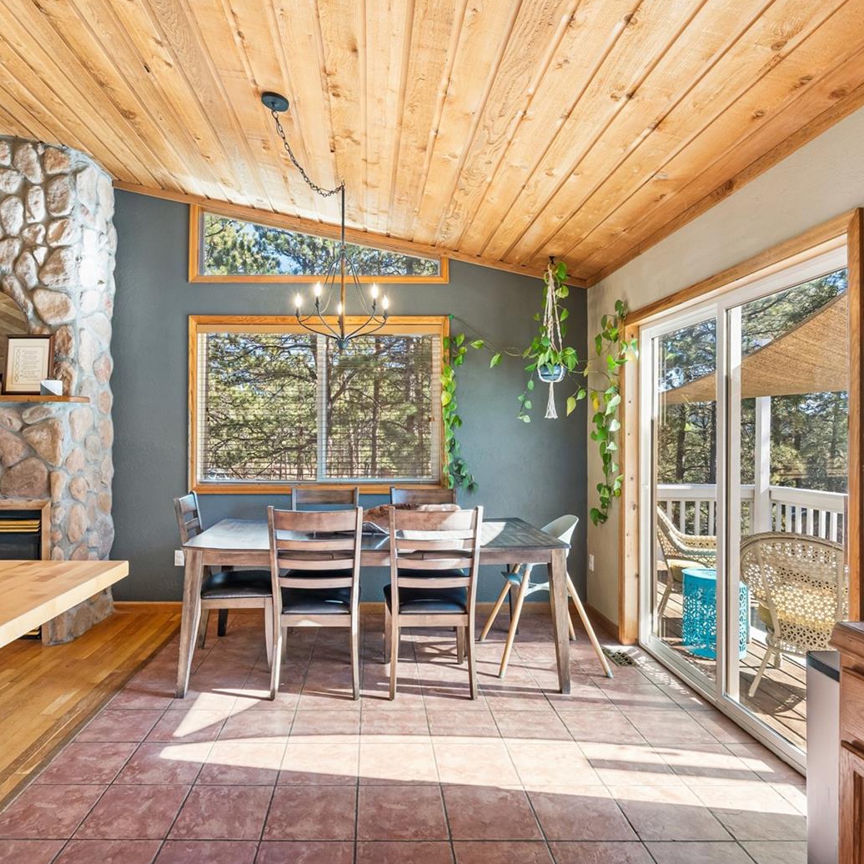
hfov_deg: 70.2
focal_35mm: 22
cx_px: 374
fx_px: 612
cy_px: 426
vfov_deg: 70.5
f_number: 8
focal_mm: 16.5
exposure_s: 1/15
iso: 400
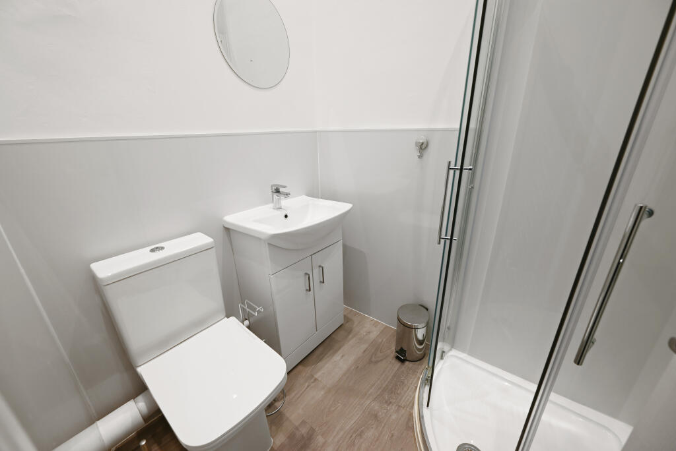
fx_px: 263
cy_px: 226
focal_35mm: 14
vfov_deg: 81.3
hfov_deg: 104.2
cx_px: 338
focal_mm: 14
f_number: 7.1
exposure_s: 1/20
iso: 400
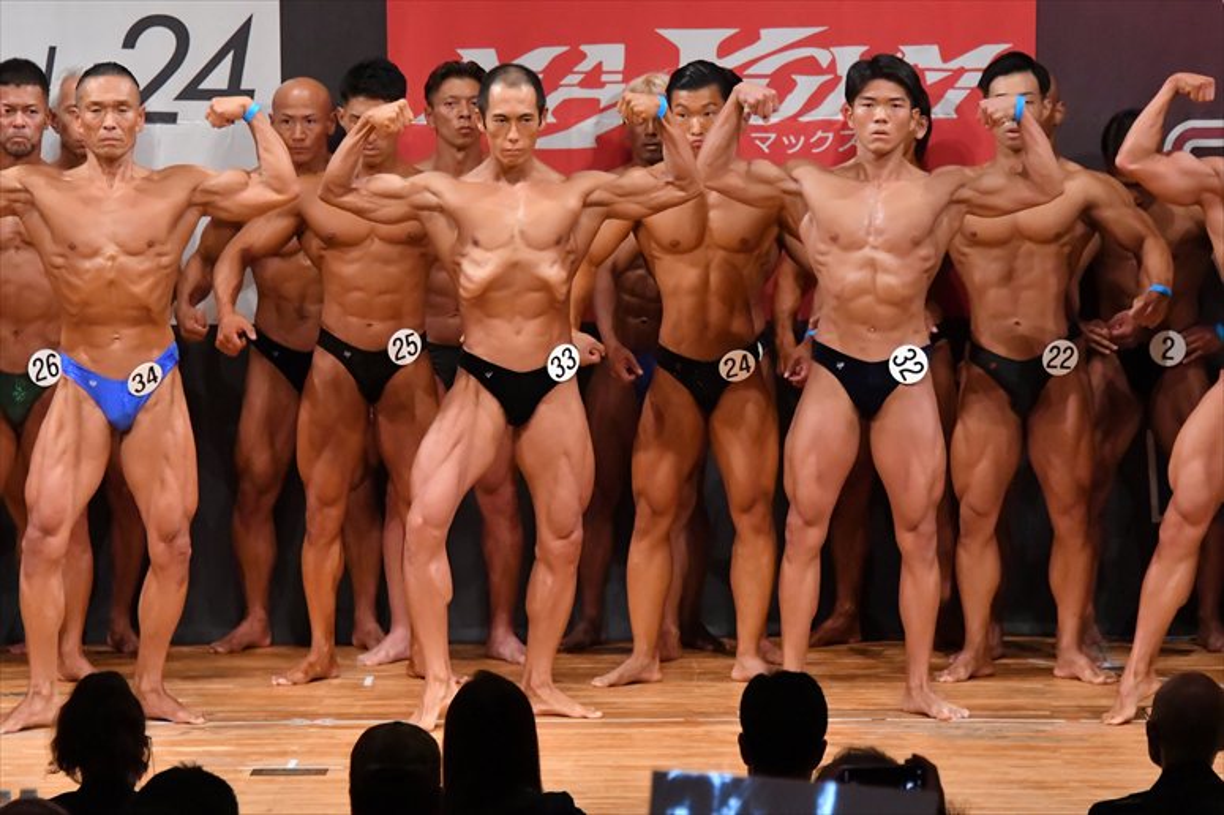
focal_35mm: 255
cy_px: 408
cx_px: 612
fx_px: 8666
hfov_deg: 8.1
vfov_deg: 5.4
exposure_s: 1/400
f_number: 5.6
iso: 9000
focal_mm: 170
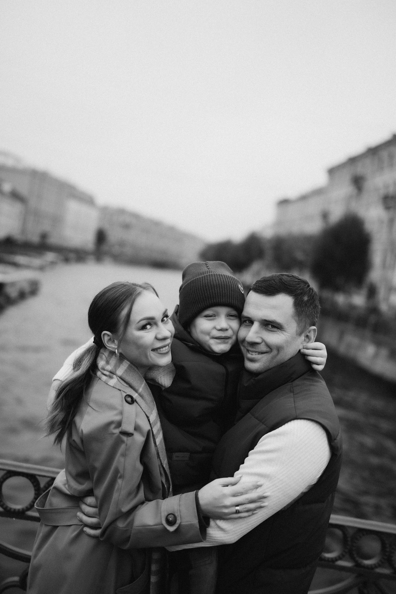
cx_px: 198
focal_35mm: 35
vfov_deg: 54.4
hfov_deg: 37.9
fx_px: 577
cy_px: 297
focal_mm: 35
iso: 800
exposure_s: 1/8000
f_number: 1.4
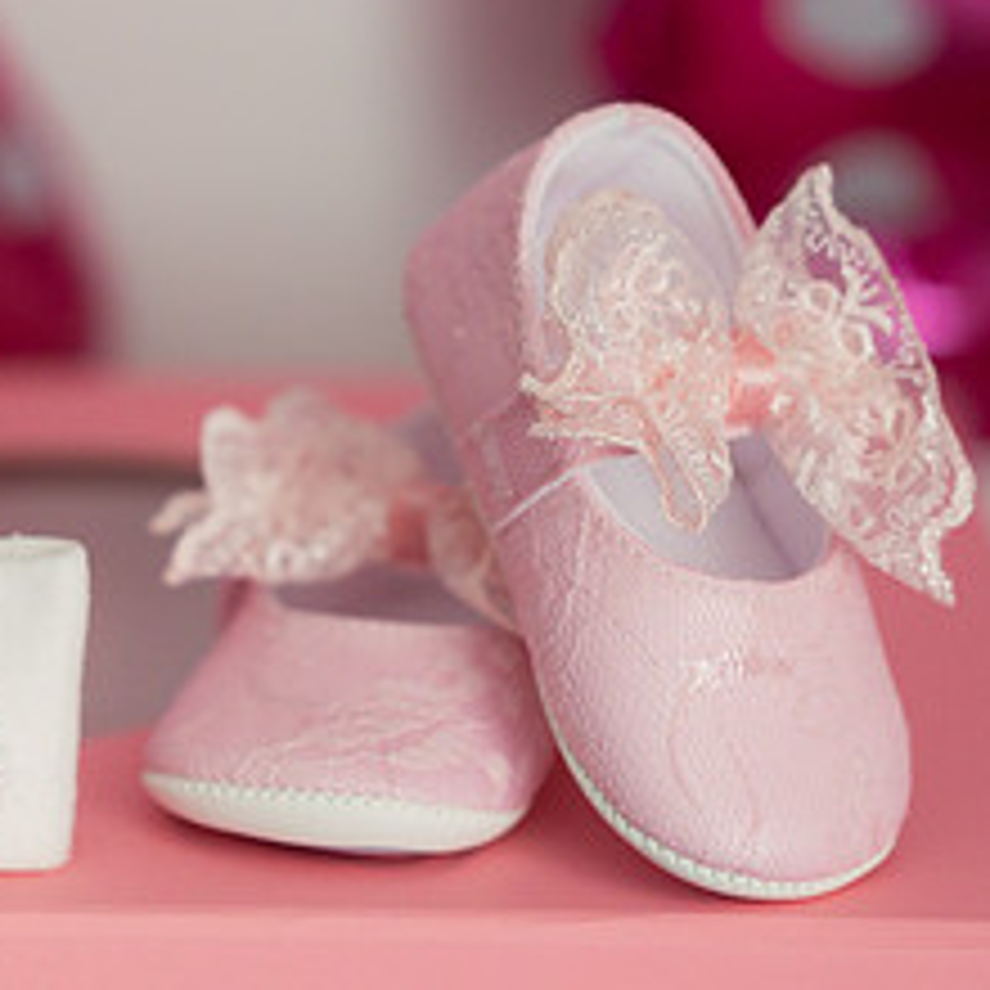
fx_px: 6277
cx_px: -94
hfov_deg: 8.9
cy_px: 562
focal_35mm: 194
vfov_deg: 9.0
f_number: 2.5
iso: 800
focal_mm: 85
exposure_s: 1/200
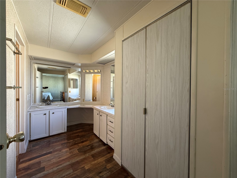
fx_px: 96
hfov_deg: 102.1
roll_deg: -1.6
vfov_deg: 85.7
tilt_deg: +0.2
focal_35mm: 14
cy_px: 89
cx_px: 118
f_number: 2.2
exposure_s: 1/60
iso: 200
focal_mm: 2.22
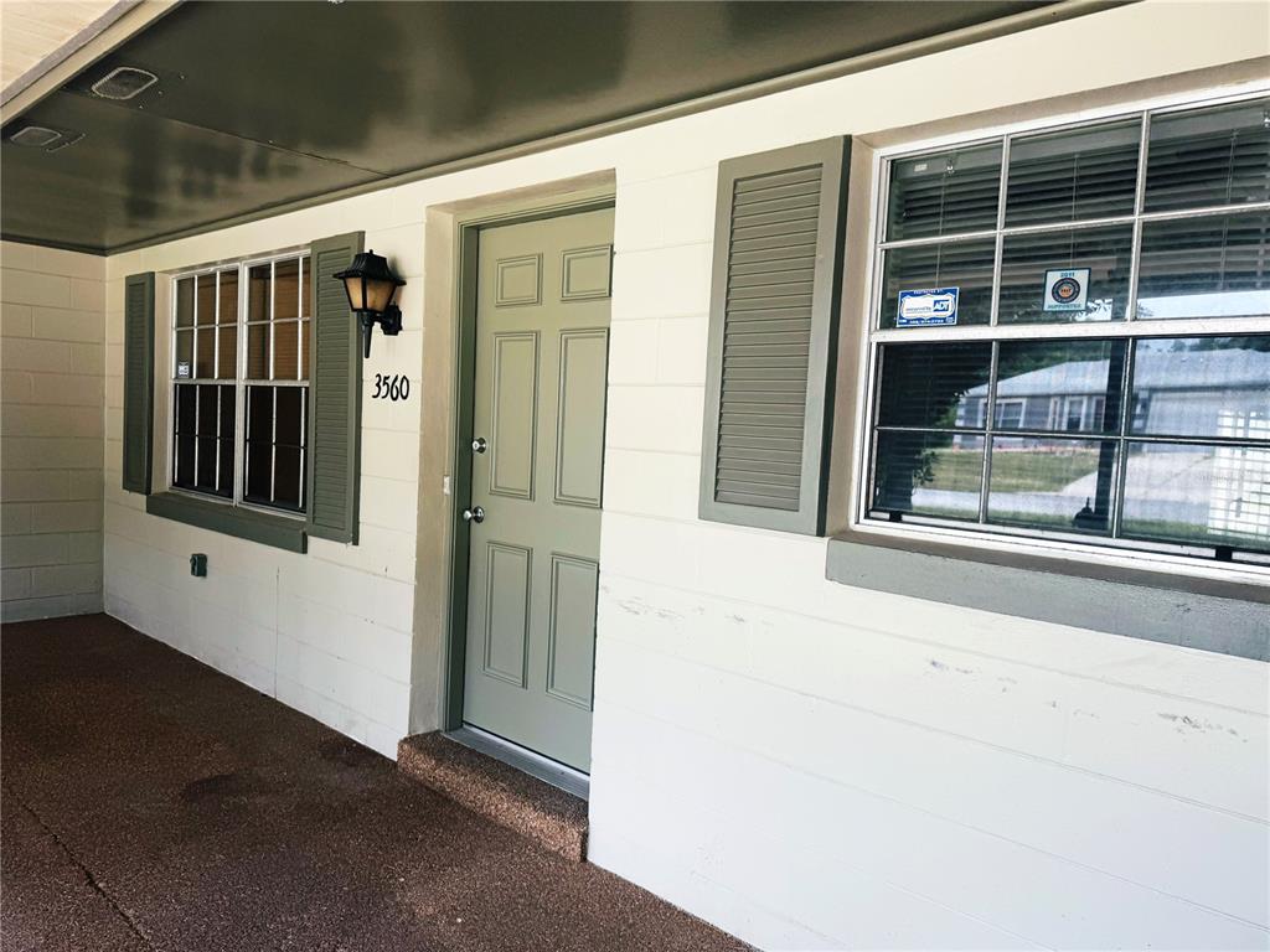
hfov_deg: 71.6
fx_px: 881
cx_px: 635
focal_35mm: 24
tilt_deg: -2.4
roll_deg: -4.4
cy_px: 476
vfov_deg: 56.8
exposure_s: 1/252
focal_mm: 6.76
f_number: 1.78
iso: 64
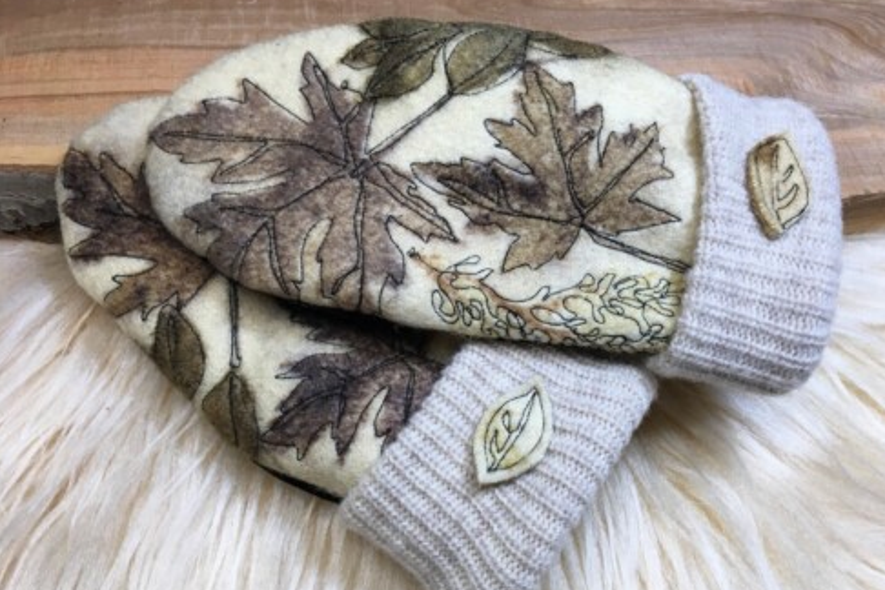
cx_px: 452
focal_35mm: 31
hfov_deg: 60.3
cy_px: 300
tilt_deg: -66.3
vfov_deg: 42.3
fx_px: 762
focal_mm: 4.15
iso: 25
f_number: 2.2
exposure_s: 1/40
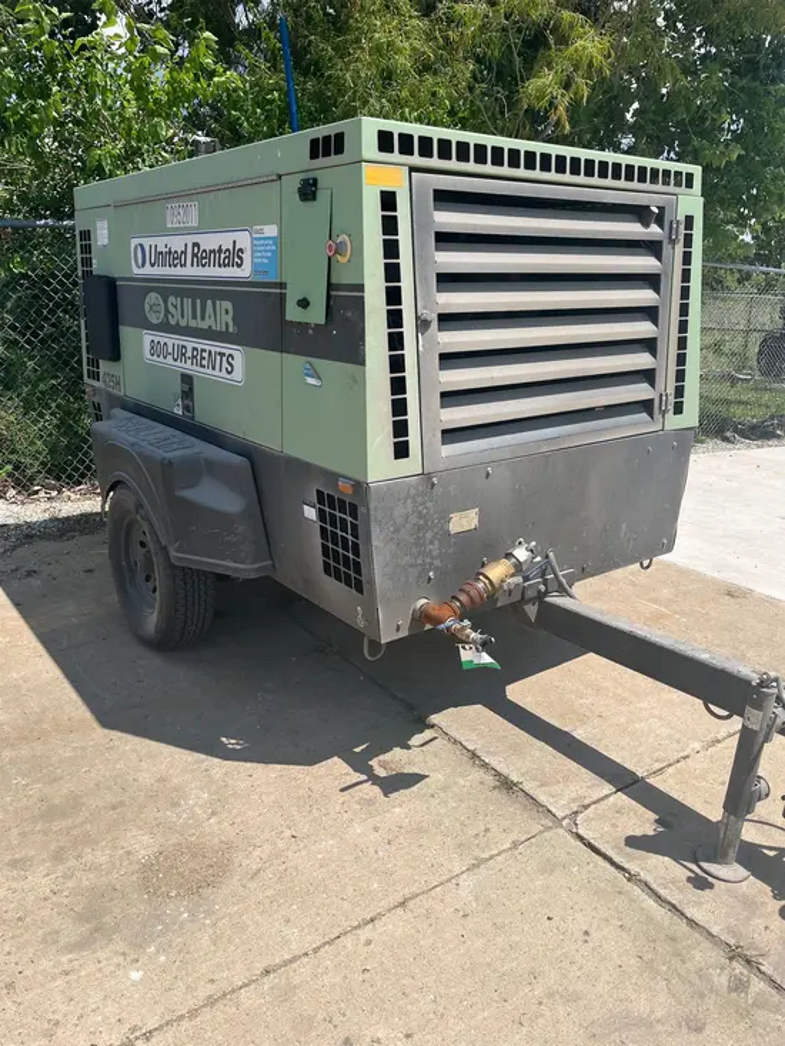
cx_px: 392
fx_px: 786
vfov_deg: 67.3
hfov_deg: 53.1
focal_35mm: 26
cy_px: 523
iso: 50
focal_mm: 5.1
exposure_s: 1/3745
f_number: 1.6
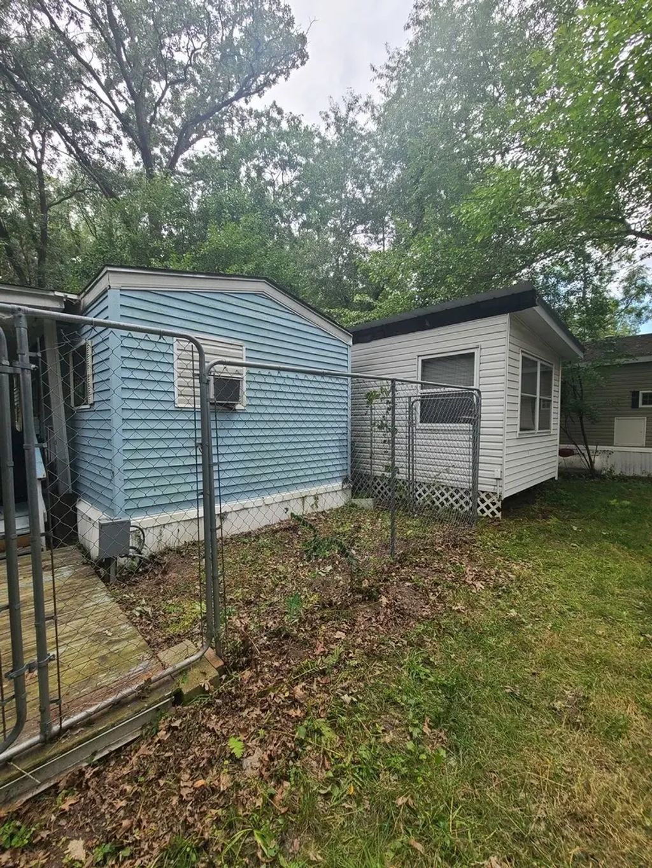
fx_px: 326
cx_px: 326
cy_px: 434
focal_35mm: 13
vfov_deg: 106.2
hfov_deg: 89.9
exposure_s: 1/210
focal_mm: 2.2
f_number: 2.2
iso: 50
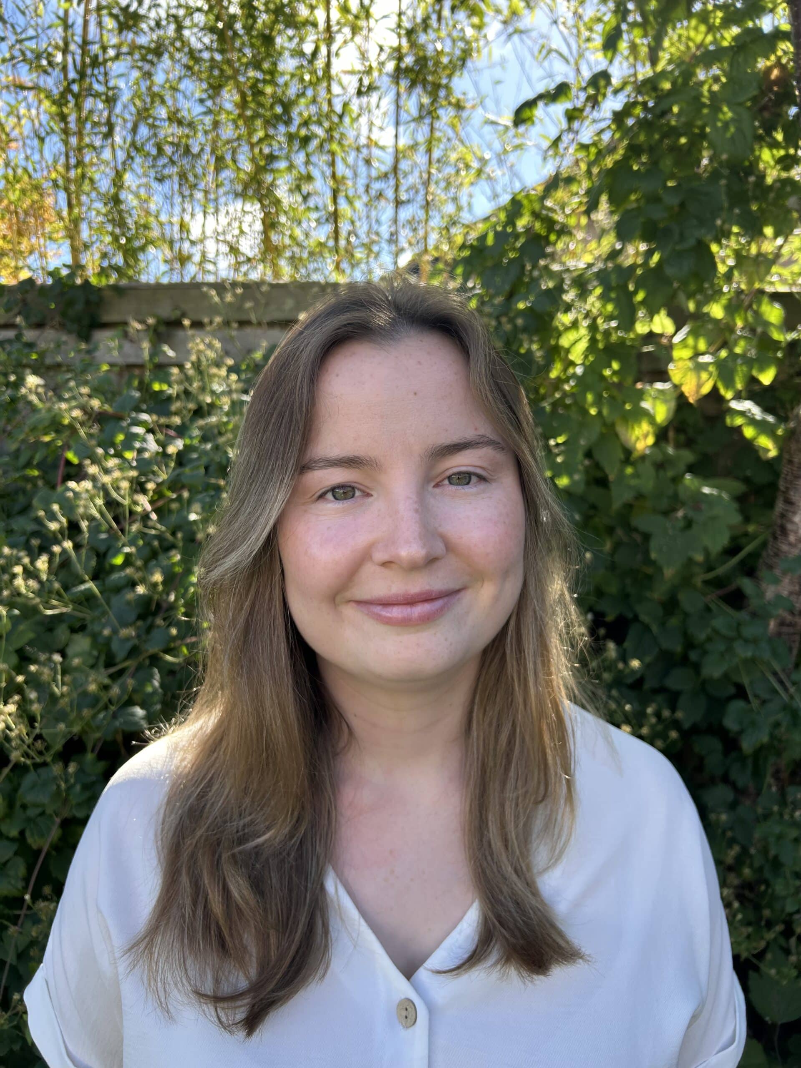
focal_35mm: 26
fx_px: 802
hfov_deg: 53.1
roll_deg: -0.8
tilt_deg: -4.0
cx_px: 400
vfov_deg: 67.3
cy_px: 534
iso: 50
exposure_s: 1/611
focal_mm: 5.7
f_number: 1.5
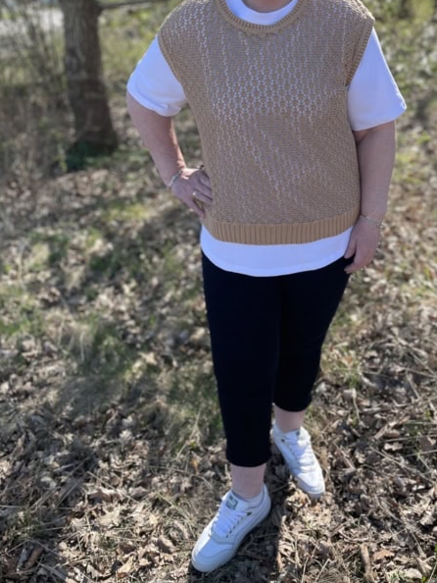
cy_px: 210
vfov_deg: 51.9
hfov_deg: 40.5
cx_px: 269
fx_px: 589
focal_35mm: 35
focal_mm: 4.2
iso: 50
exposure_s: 1/1276
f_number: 1.6
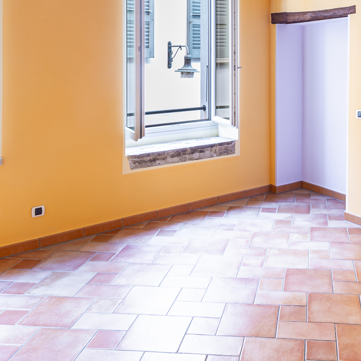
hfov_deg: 41.7
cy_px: 55
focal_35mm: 38
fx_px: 448
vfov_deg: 41.3
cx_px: 295
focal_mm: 14
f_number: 9
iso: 100
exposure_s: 1/1.25
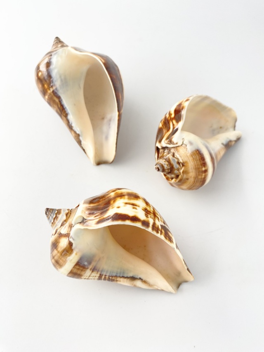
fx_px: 264
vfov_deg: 67.3
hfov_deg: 53.1
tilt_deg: -65.0
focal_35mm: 26
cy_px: 176
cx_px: 132
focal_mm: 4.25
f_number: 1.8
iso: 32
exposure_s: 1/197
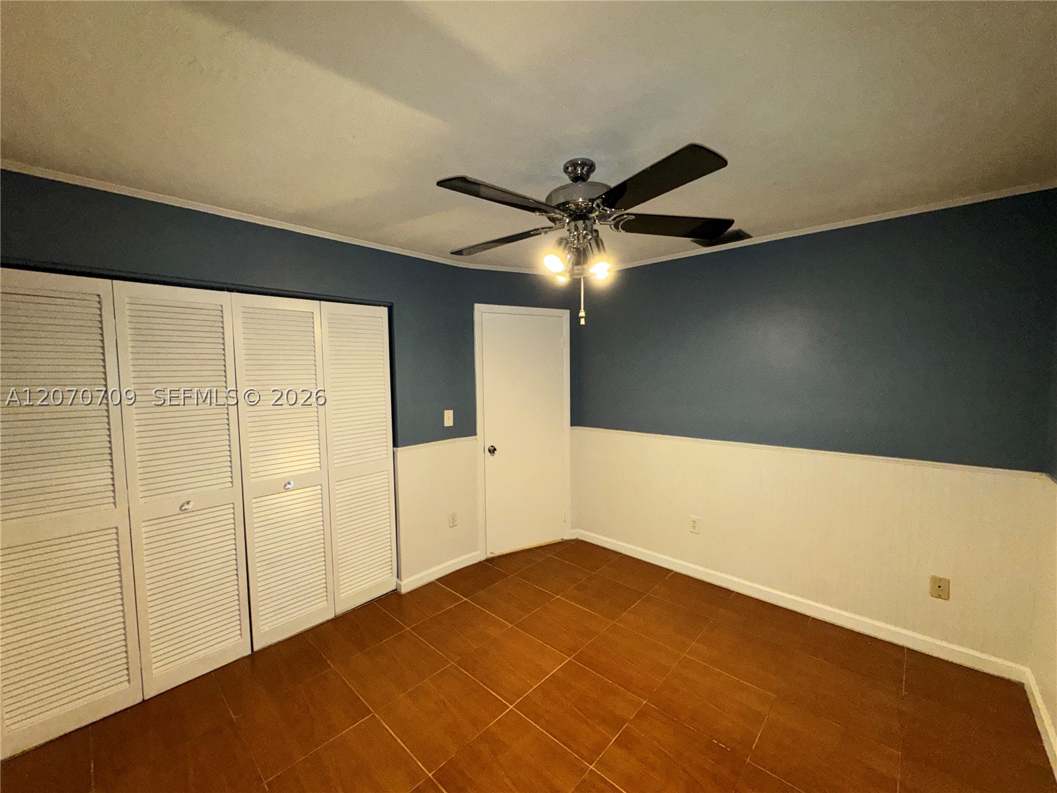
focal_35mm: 14
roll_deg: +0.8
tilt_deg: -3.7
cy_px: 396
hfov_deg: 102.1
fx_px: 427
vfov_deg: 85.7
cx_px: 528
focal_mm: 2.22
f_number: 2.2
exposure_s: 1/60
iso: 160
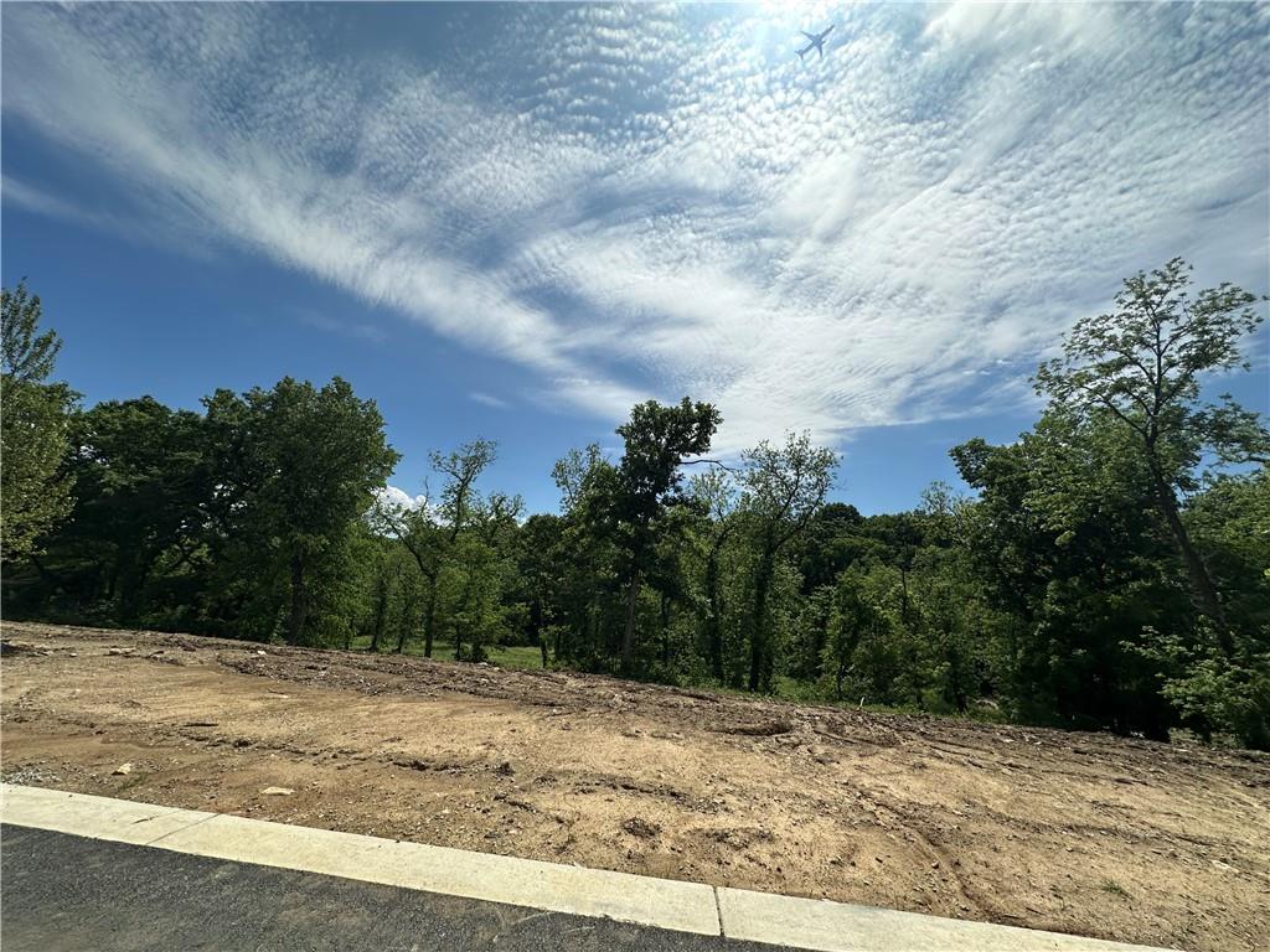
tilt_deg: +12.5
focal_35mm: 14
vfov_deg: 85.7
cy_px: 476
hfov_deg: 102.1
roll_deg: -4.1
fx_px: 514
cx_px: 635
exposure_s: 1/6897
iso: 50
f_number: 2.2
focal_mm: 2.22
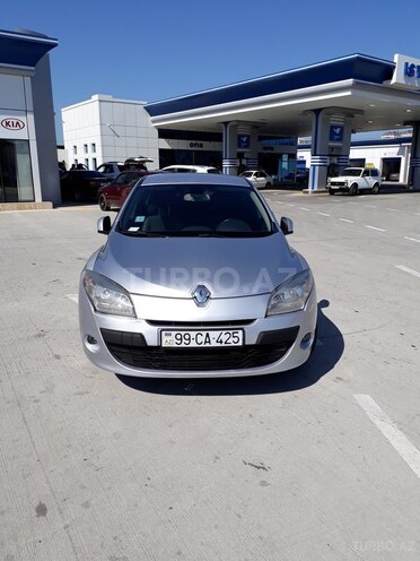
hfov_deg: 51.4
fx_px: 437
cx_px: 210
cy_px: 280
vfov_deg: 65.3
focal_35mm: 27
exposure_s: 1/2273
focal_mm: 3.6
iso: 40
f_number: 1.9
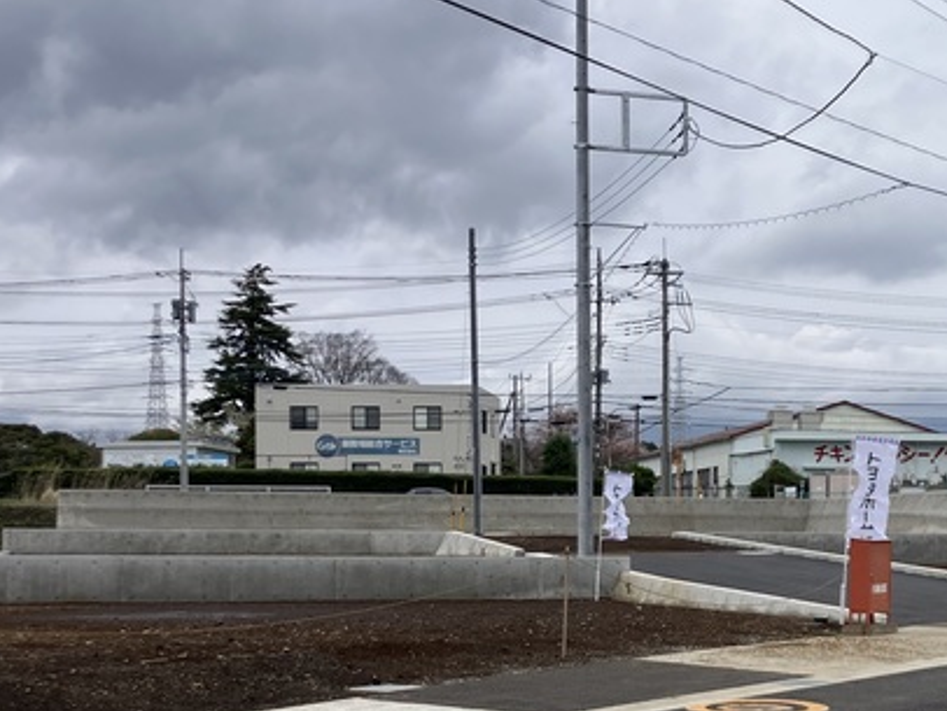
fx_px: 1697
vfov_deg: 23.3
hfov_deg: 30.9
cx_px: 632
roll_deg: +0.8
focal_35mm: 62
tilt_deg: -1.0
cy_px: 582
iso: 32
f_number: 1.8
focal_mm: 3.99
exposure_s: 1/2024
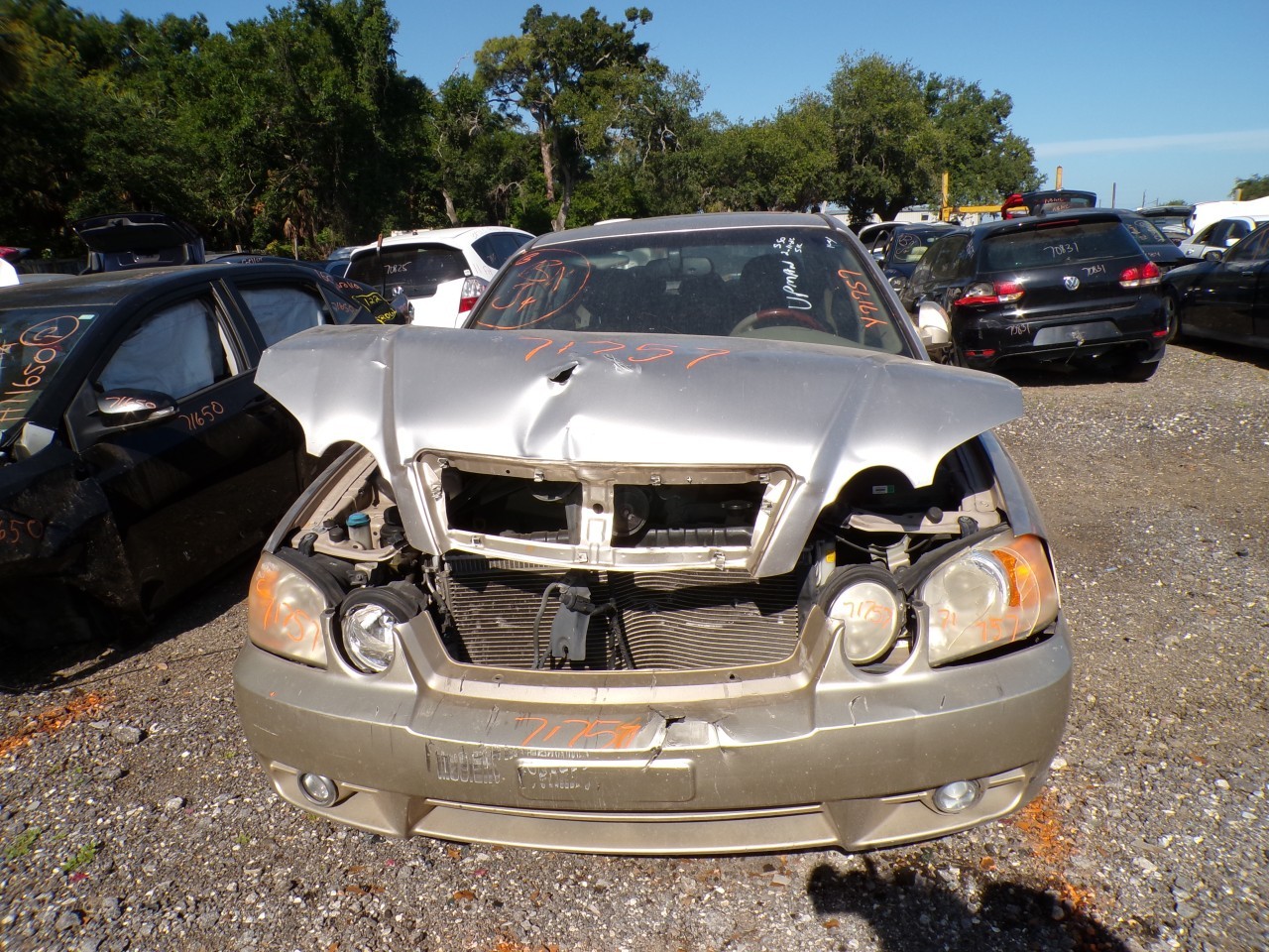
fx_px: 880
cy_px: 476
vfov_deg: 56.8
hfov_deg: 71.6
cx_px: 634
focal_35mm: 24
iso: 100
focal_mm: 4.3
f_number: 5.8
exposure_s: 1/480
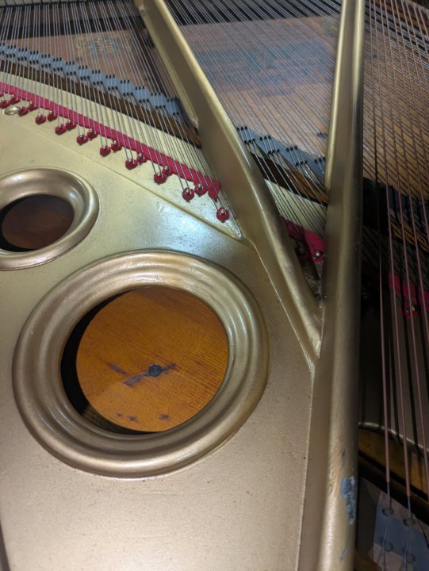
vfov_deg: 69.4
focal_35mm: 25
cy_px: 286
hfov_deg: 54.9
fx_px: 413
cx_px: 214
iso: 334
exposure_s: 1/60
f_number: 1.89
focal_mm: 5.43
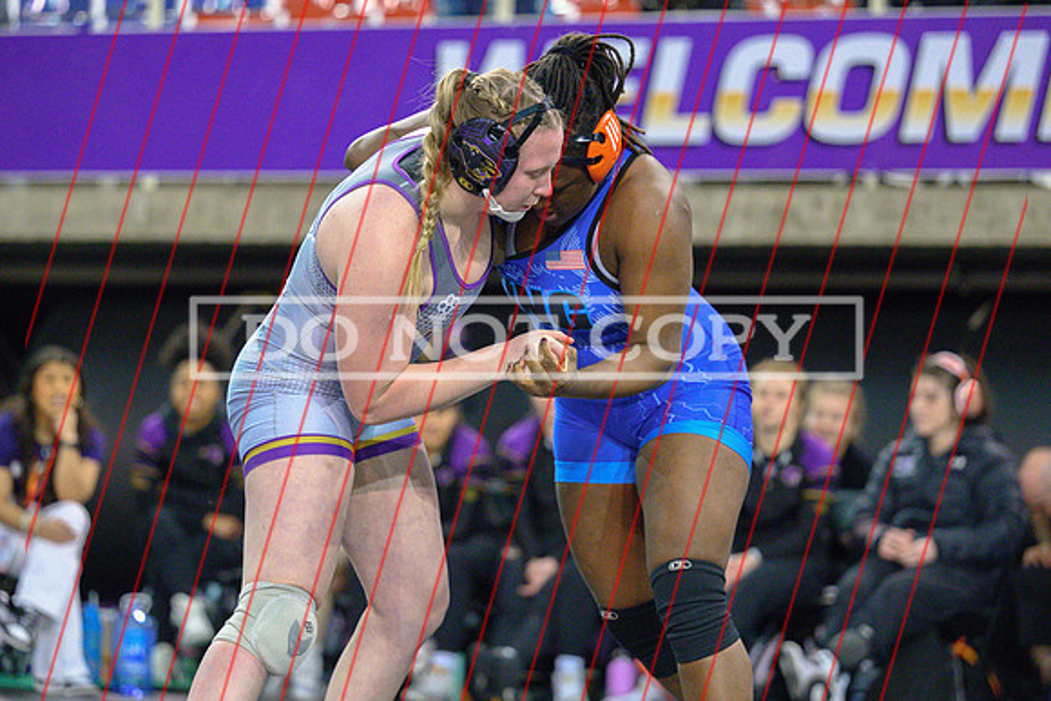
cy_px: 313
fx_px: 4349
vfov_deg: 9.2
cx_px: 492
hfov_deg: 13.8
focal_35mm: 149
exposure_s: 1/640
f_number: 2.8
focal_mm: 125
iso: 7200
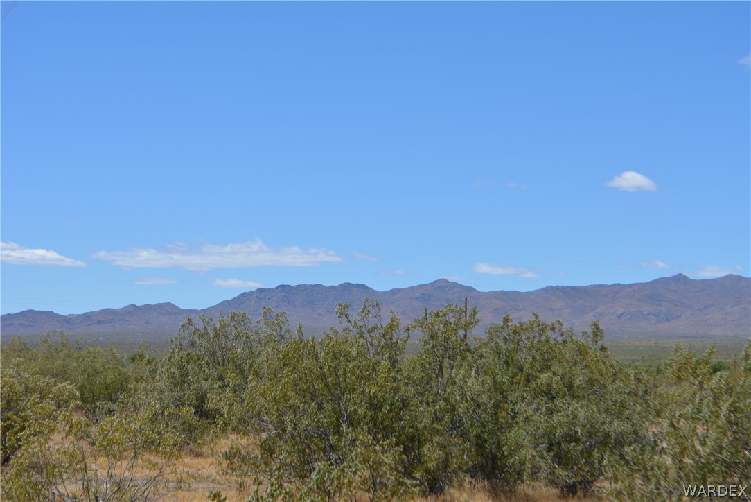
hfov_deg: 24.6
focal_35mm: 82
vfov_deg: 16.6
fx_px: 1722
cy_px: 251
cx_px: 376
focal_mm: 55
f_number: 9
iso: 100
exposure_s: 1/320
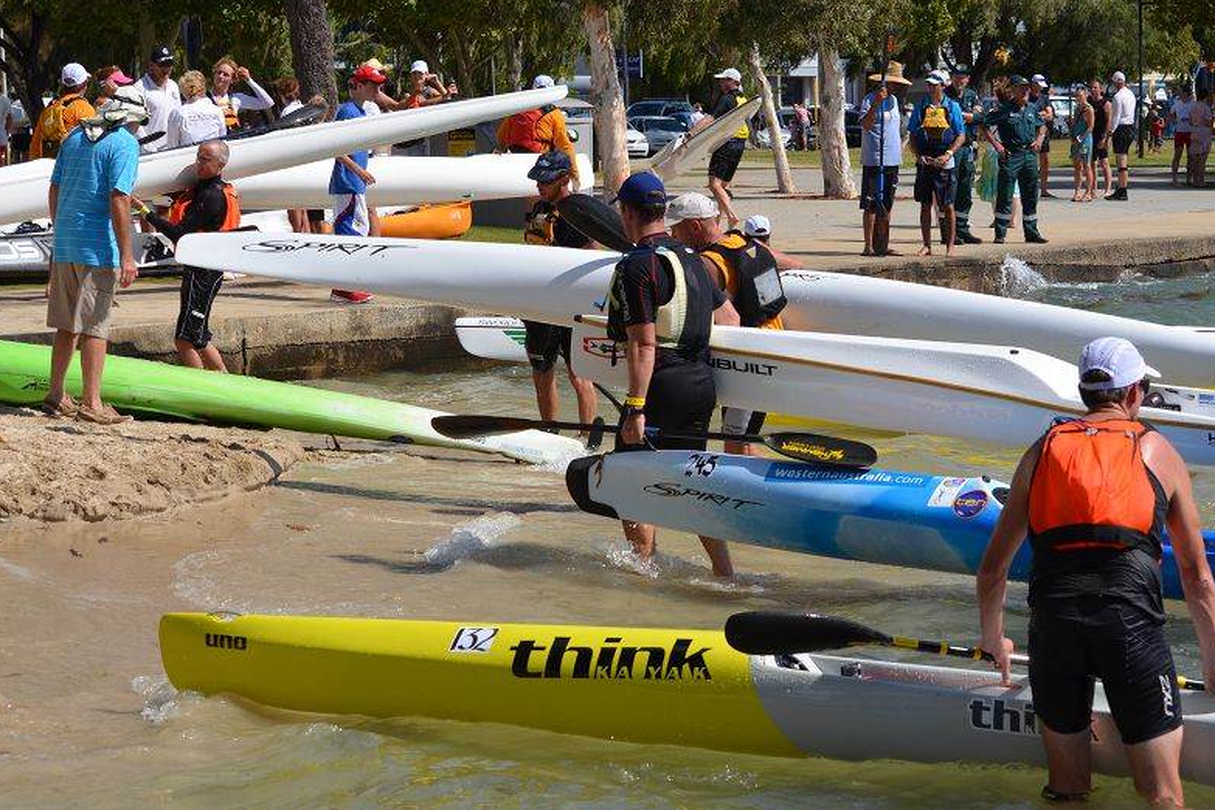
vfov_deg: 12.7
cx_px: 664
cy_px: 341
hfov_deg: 19.0
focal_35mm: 108
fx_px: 3633
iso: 400
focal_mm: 55
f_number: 8
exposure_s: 1/2000
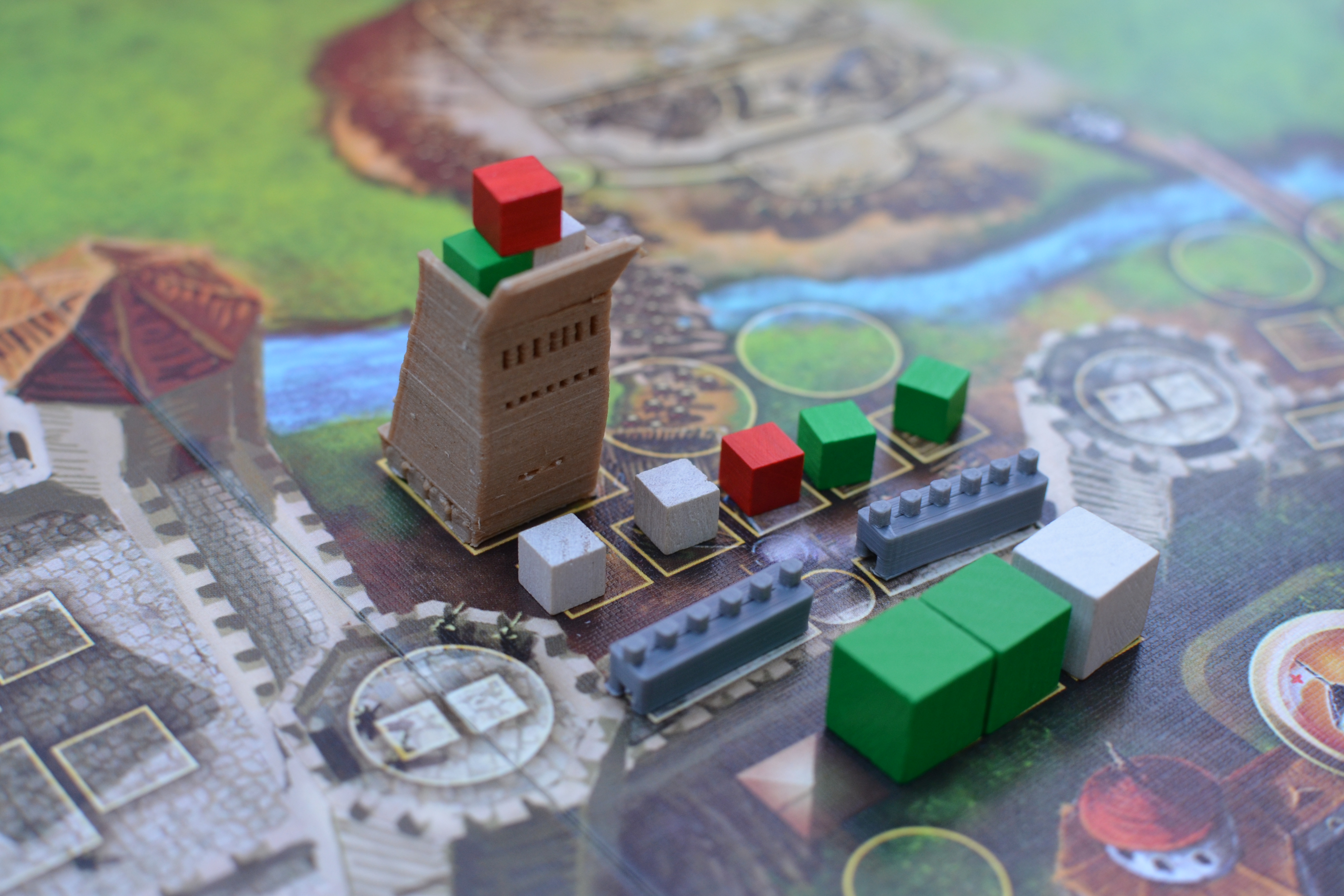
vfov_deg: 25.3
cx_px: 670
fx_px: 1998
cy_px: 451
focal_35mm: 54
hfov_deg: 37.2
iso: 400
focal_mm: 35
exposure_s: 1/100
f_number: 5
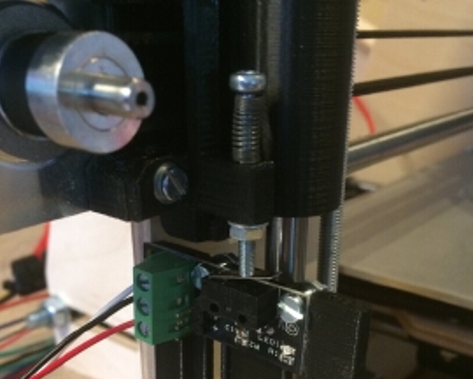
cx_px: 261
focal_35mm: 42
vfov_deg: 34.5
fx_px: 588
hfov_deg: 43.8
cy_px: 309
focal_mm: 4.15
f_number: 2.2
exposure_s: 1/15
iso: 250
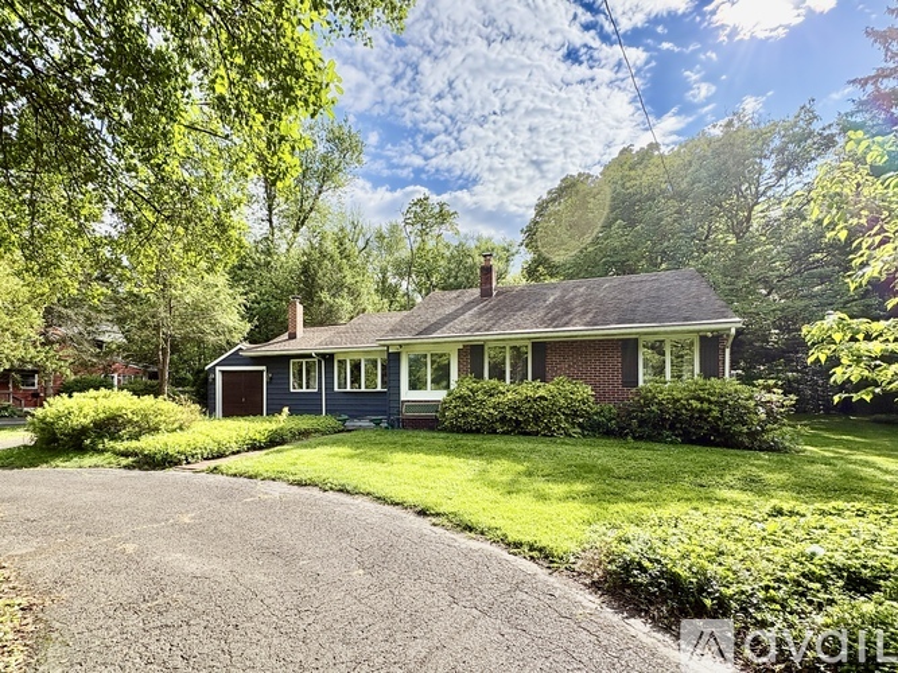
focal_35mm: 14
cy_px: 336
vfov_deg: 85.7
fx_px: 363
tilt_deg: +1.4
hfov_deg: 102.1
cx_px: 449
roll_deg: +0.1
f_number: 2.2
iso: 64
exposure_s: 1/1048
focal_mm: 2.22
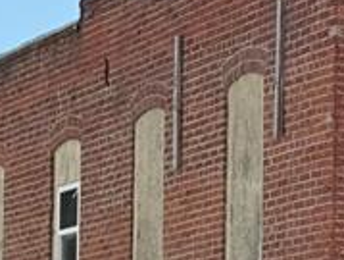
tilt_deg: +4.7
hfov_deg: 7.1
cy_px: 376
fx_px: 2728
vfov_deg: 5.4
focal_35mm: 274
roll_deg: -0.4
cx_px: 540
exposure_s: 1/5587
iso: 100
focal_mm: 6.76
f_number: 1.78
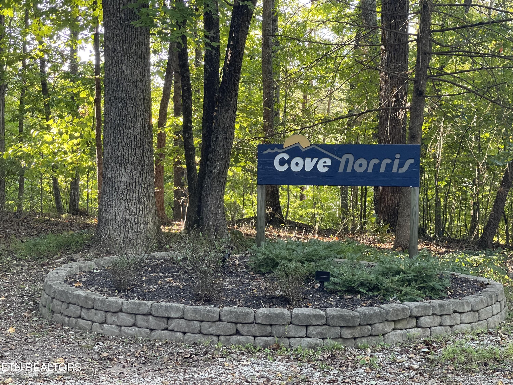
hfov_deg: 30.3
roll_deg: -1.2
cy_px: 192
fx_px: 948
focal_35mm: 64
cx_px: 256
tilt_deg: -0.4
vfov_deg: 22.9
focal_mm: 7.5
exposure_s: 1/80
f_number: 2.2
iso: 200
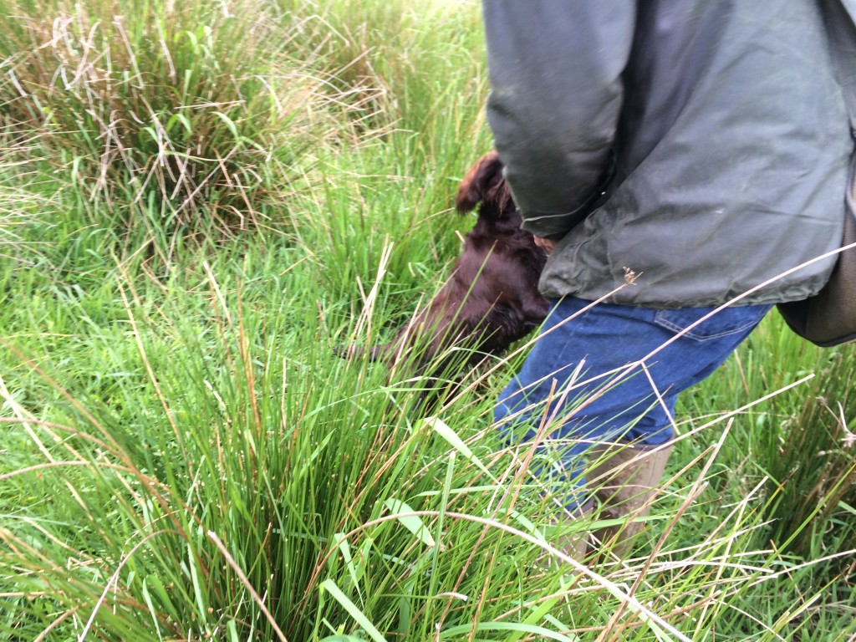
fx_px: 717
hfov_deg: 61.7
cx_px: 428
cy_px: 321
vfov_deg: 48.2
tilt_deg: -26.3
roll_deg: -2.5
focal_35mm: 29
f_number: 2.2
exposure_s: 1/120
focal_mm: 4.15
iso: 40
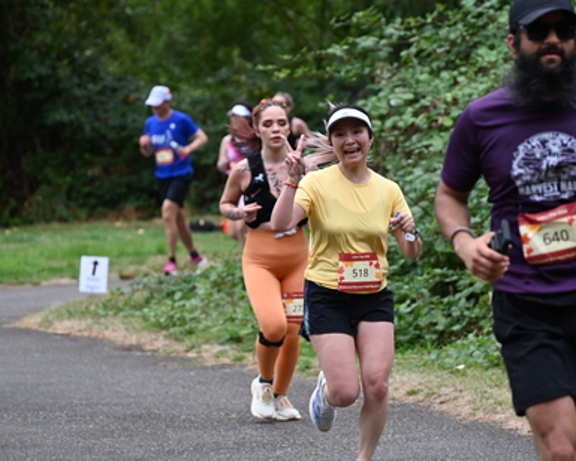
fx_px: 4569
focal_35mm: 268
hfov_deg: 7.2
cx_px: 316
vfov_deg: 5.8
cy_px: 231
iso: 400
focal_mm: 200
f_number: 6.3
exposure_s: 1/400
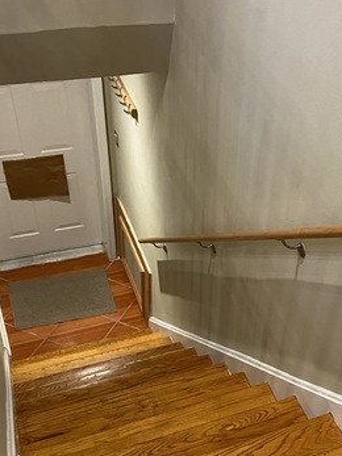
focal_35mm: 50
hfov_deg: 28.5
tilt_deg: -46.6
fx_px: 659
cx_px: 275
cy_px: 317
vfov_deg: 37.6
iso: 250
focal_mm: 4.25
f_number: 1.8
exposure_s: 1/60
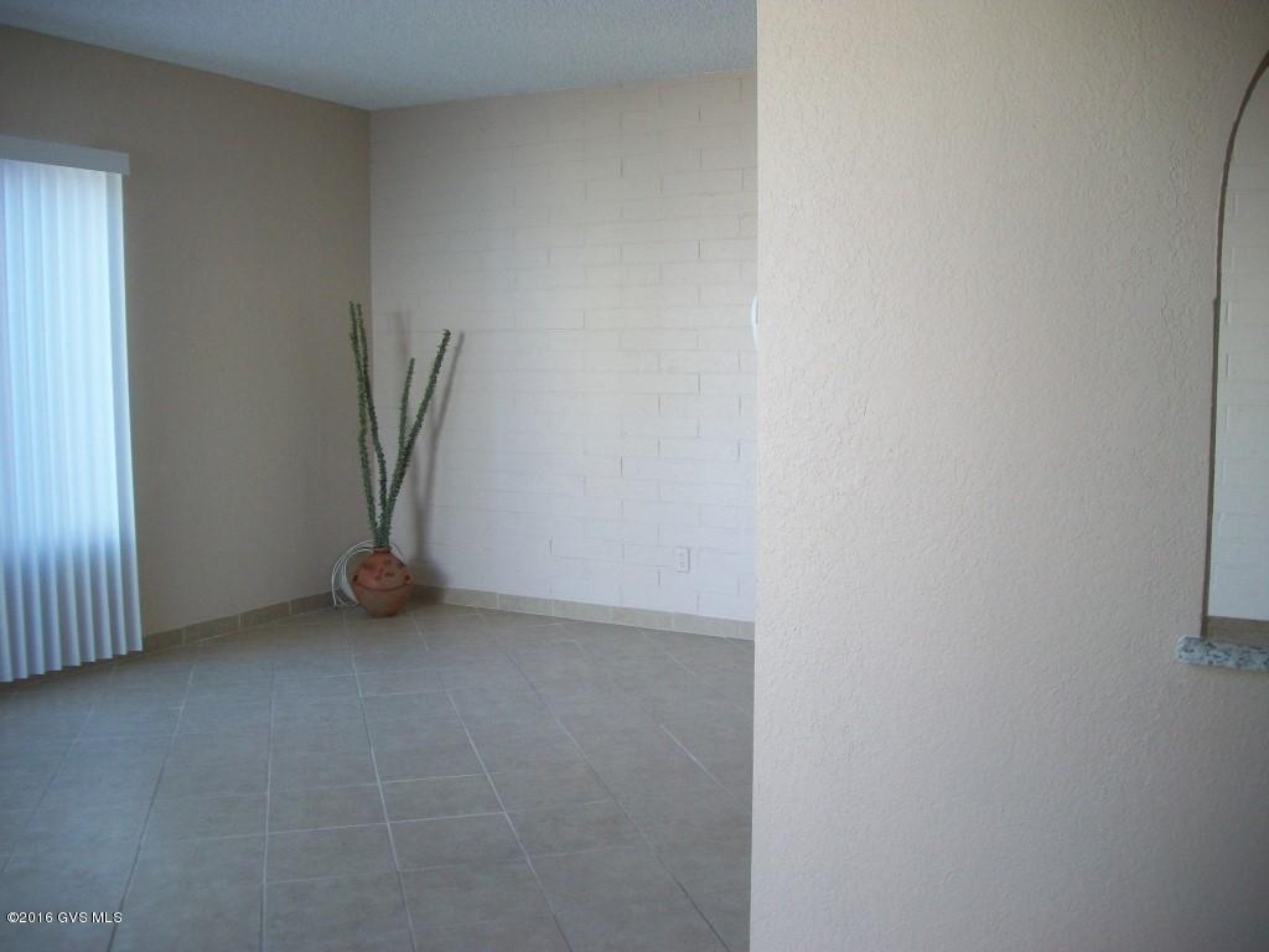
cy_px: 476
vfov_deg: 44.2
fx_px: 1173
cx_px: 634
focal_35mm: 32
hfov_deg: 56.8
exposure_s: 1/30
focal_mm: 5.7
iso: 110
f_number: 2.9
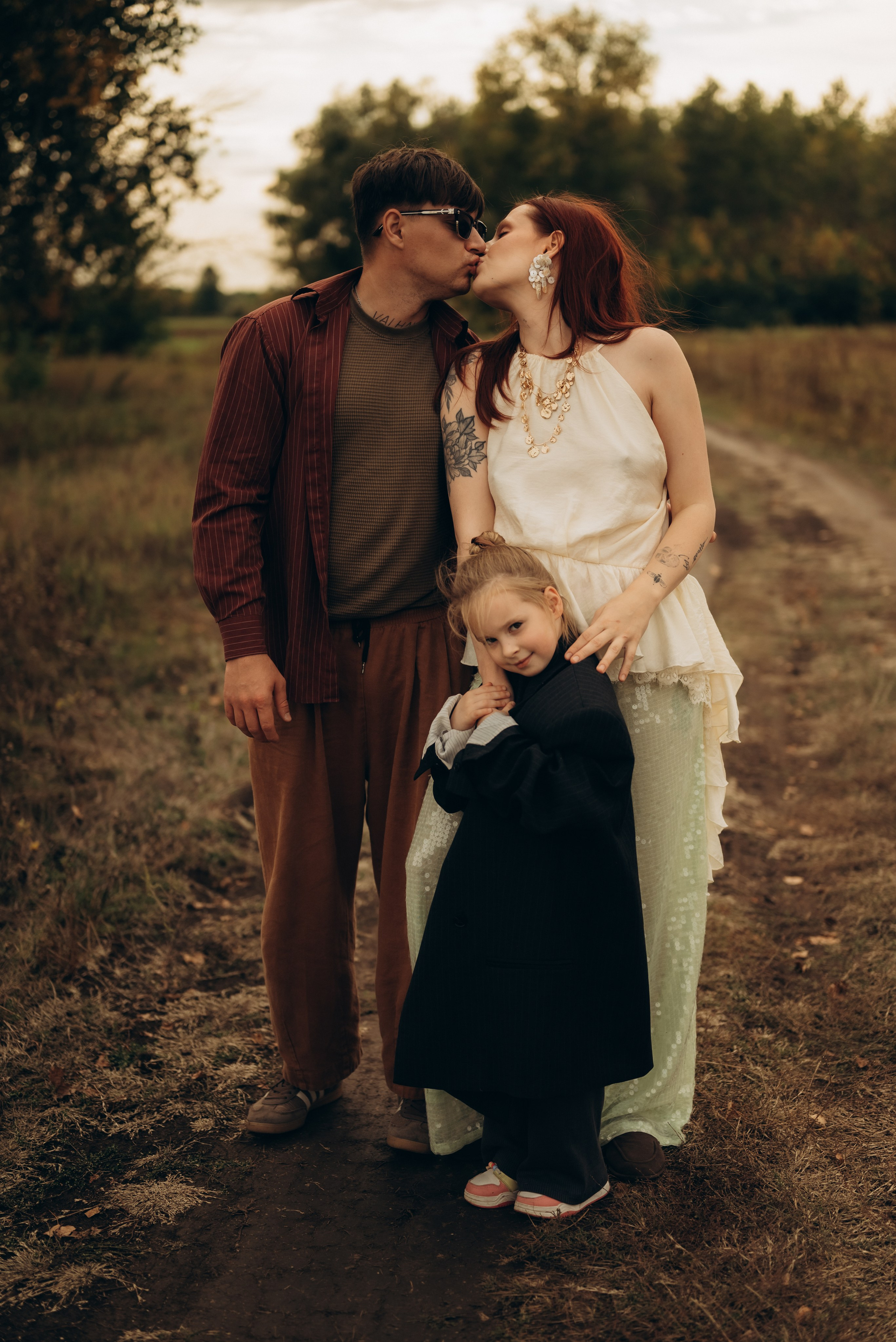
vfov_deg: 39.6
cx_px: 448
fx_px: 1865
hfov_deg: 27.0
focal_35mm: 50
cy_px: 671
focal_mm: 50
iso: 100
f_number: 1.8
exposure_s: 1/2500
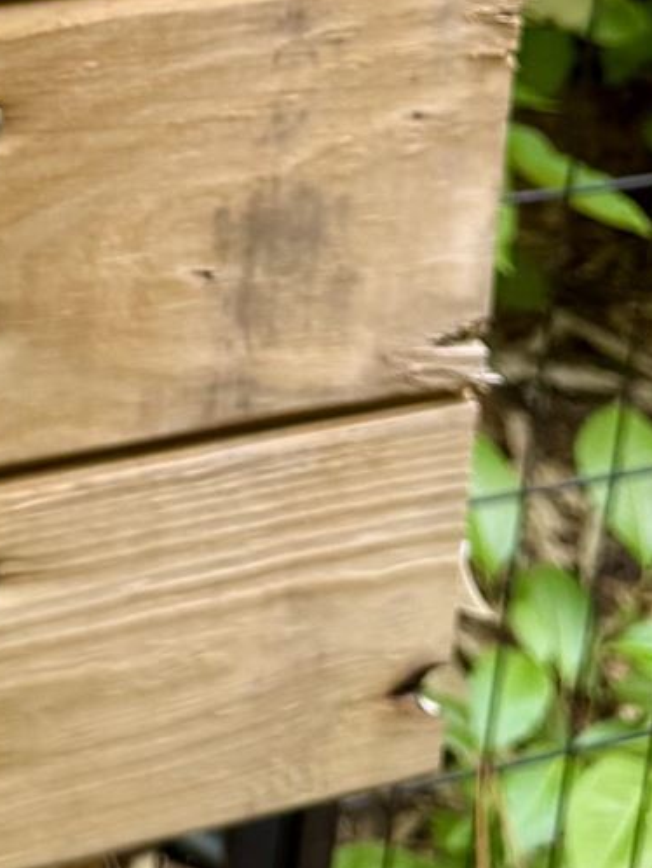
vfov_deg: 16.4
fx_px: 2785
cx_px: -302
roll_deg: -0.6
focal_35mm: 111
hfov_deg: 12.7
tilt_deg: -19.4
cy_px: -378
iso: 125
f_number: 1.78
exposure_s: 1/121
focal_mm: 6.76
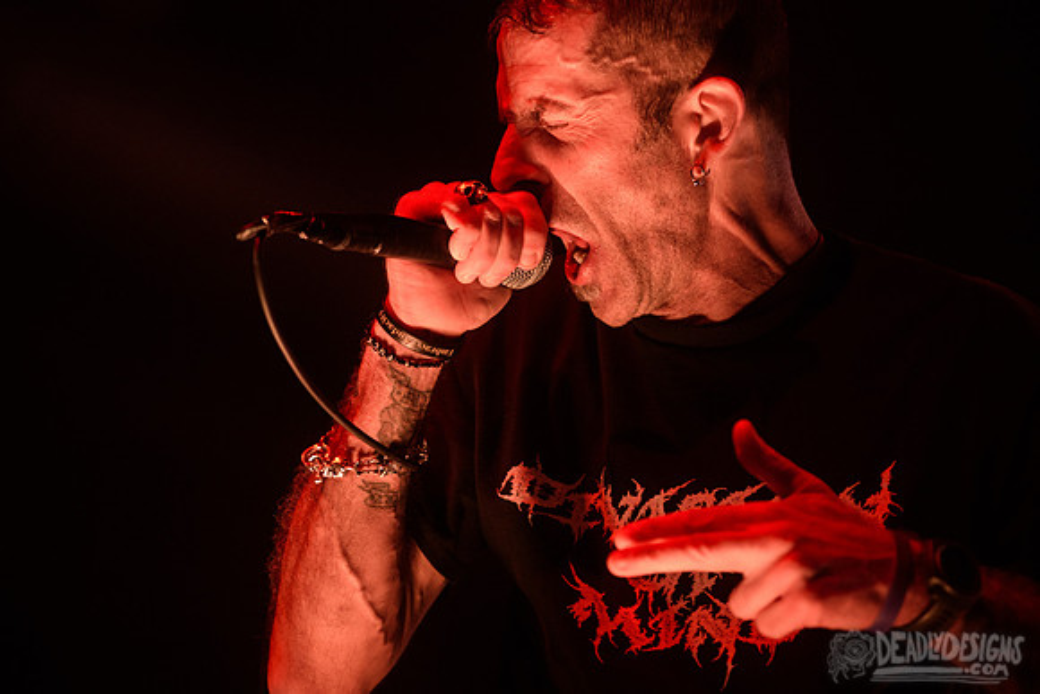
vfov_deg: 6.1
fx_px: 6466
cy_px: 375
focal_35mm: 224
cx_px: 479
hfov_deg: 9.2
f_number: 3.5
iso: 3200
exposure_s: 1/500
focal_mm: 200
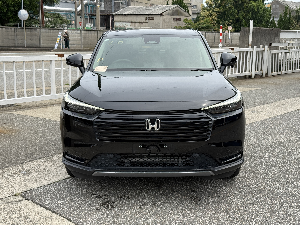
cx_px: 150
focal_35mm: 48
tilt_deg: -10.4
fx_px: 416
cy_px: 112
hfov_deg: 39.7
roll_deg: -1.2
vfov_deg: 30.3
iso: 64
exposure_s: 1/2667
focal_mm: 6.76
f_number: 1.78
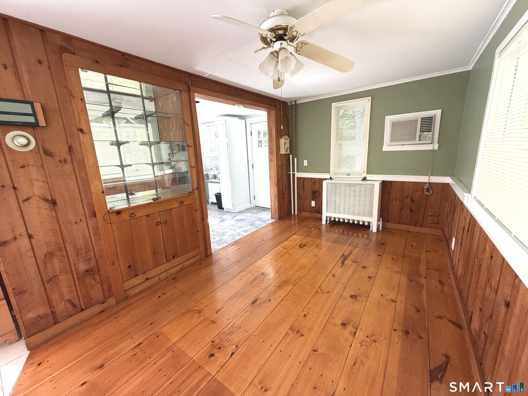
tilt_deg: -12.2
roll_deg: +1.7
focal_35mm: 14
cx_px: 264
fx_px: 214
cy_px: 198
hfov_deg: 102.1
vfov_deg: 85.7
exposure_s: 1/84
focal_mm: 2.22
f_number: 2.2
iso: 320
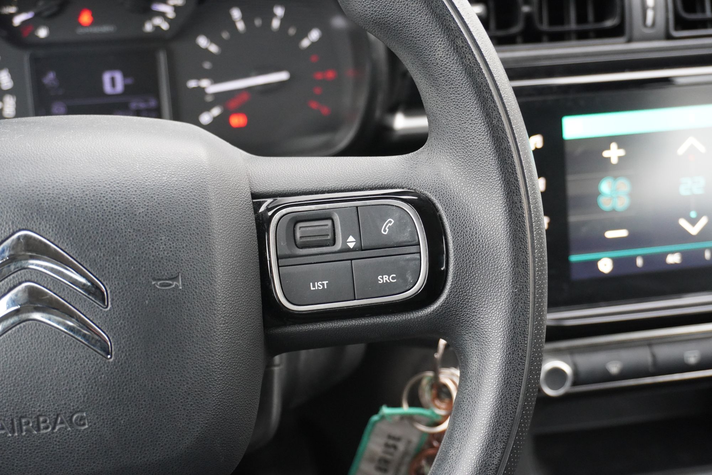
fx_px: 950
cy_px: 238
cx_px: 356
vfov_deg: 28.1
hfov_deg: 41.1
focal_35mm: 48
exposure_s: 1/50
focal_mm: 32
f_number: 5
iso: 2500
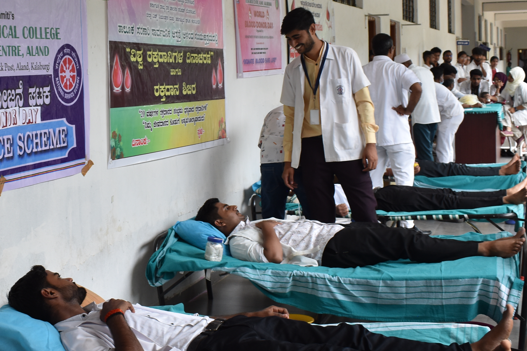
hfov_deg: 31.1
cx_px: 159
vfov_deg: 21.2
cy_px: 135
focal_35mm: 64
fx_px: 936
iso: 400
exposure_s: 1/160
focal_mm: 23
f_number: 6.3
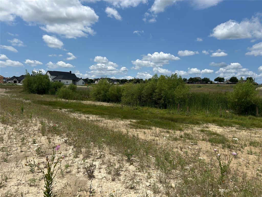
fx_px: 197
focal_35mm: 26
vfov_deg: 53.1
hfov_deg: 67.3
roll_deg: -0.4
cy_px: 98
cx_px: 131
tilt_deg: -2.7
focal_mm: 5.7
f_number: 1.5
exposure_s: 1/6993
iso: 50
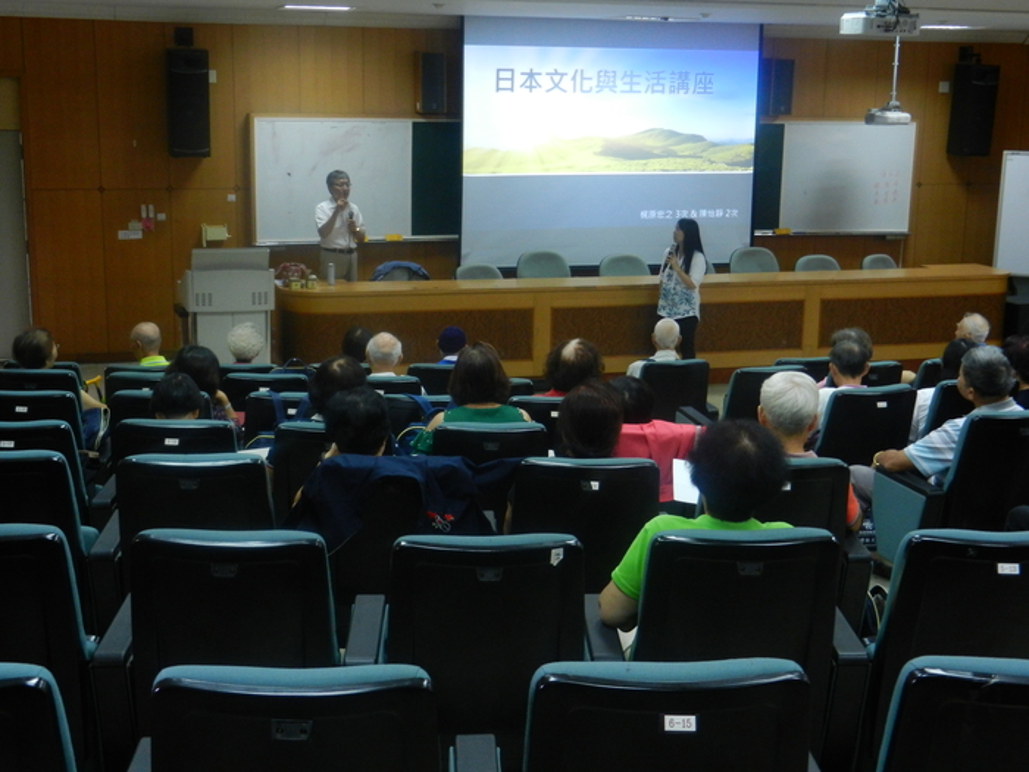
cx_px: 514
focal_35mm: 45
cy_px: 386
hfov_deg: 42.1
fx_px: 1338
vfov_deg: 32.2
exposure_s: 1/20
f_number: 4.2
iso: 400
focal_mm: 8.2
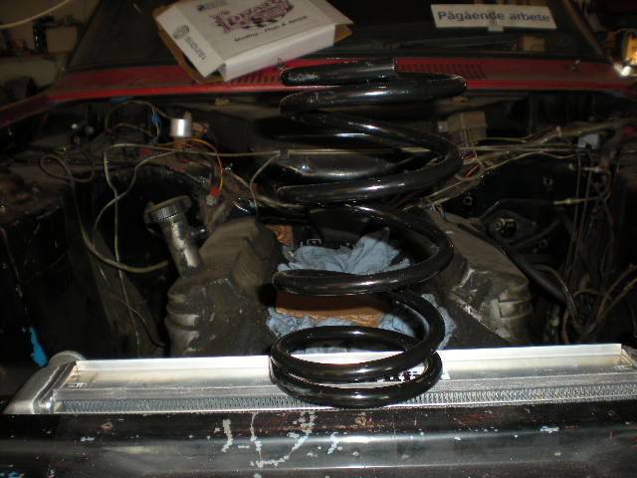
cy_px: 239
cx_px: 318
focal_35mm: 38
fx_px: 699
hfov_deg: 49.0
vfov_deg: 37.7
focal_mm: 6.3
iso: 64
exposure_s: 1/60
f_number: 3.1
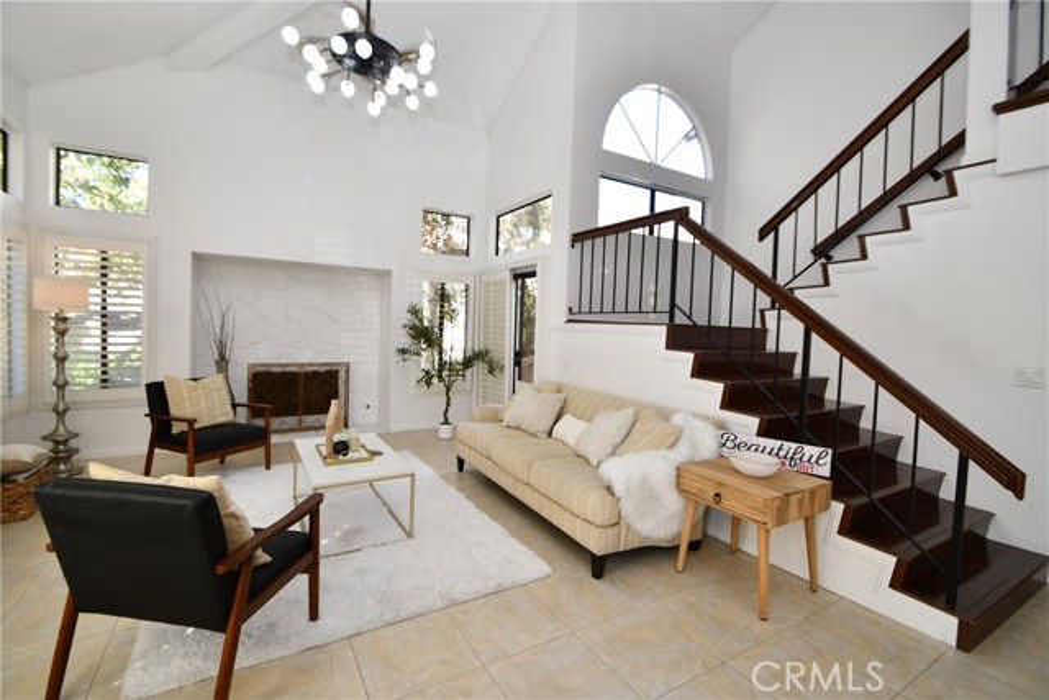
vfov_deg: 77.4
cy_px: 350
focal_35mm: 15
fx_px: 437
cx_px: 524
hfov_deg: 100.4
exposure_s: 1/100
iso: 200
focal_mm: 10
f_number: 5
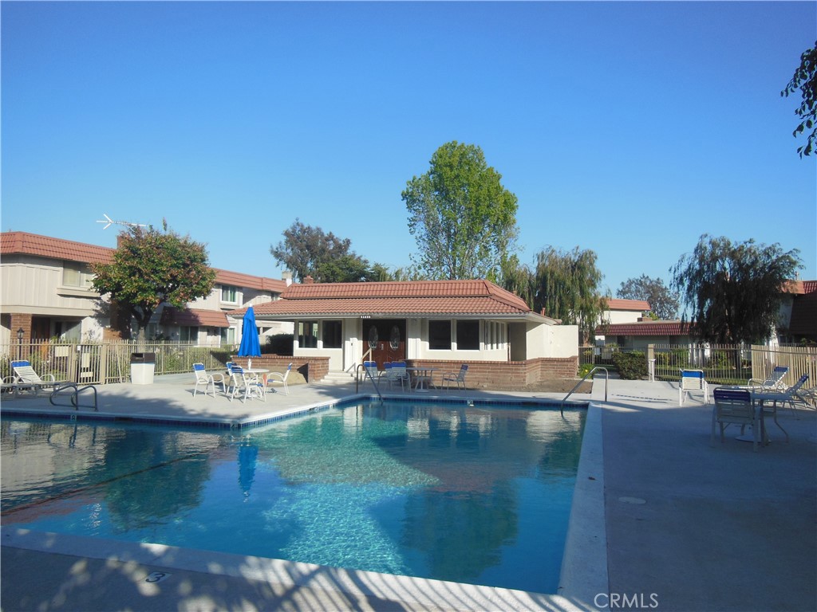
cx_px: 408
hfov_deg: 69.4
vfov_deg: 54.9
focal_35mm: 25
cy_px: 306
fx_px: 590
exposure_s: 1/1250
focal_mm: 4.5
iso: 125
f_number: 3.5
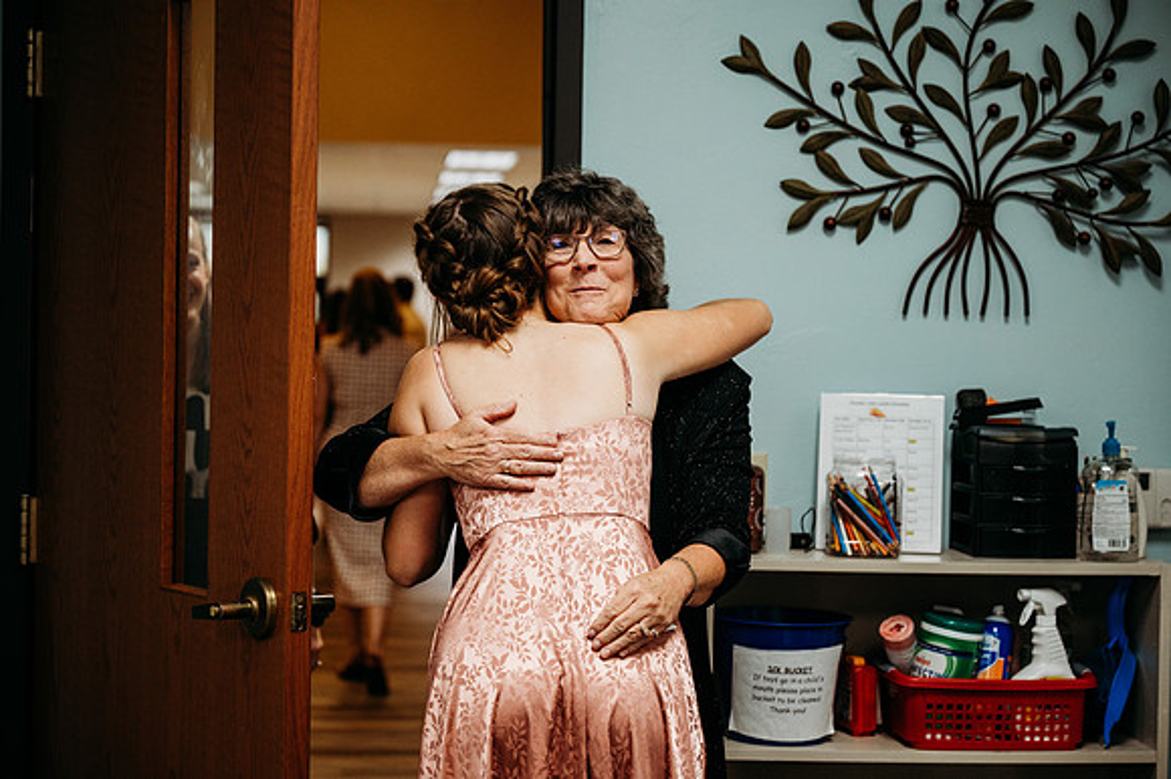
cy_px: 390
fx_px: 2276
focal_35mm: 70
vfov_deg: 19.4
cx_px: 586
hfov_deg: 28.9
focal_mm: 70
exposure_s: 1/320
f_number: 2.8
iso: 2000
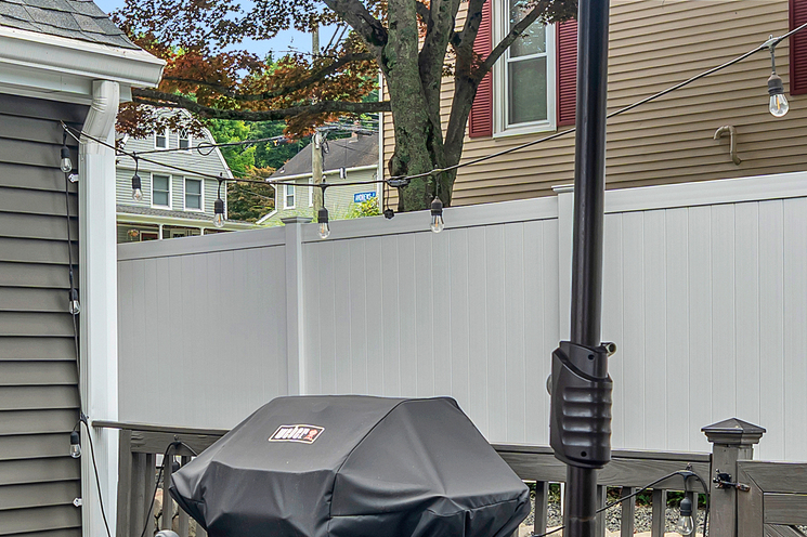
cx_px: 310
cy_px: 474
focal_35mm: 66
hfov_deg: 30.4
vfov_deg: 20.2
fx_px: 1479
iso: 100
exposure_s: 1/25
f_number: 7.1
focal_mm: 16
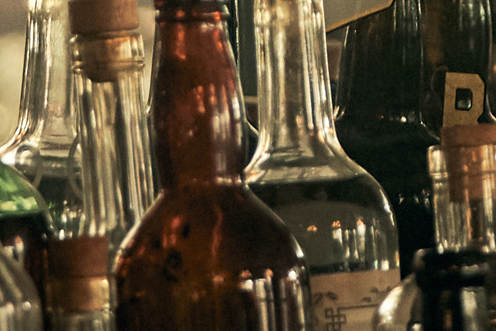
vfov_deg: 1.2
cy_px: -517
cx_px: 491
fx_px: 15444
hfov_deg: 1.8
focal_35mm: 1121
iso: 800
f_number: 2.8
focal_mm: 154
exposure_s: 1/100
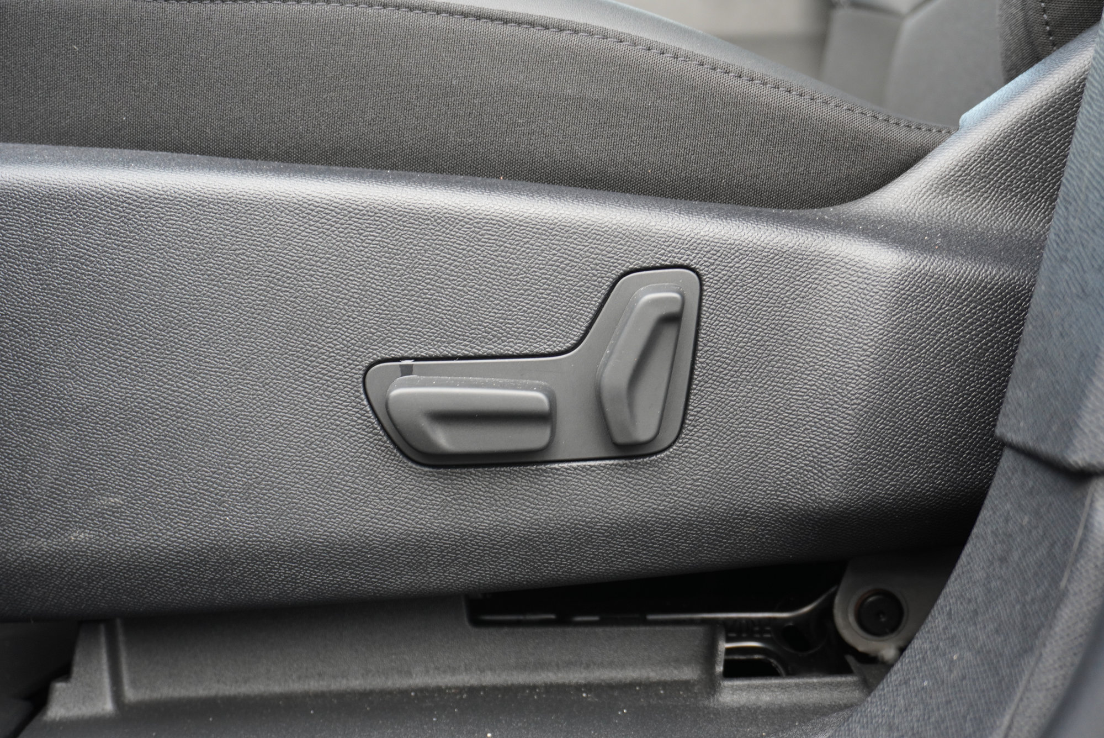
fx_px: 1243
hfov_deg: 47.9
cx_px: 552
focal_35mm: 40
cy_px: 369
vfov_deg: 33.1
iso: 500
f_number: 4.5
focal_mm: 27
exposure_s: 1/50
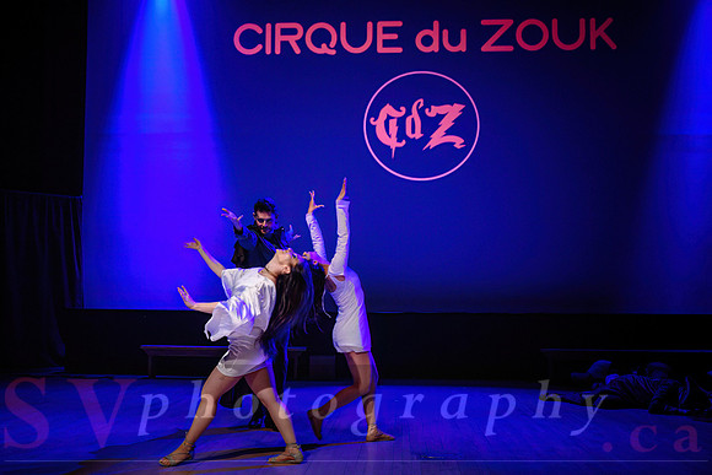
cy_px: 251
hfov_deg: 44.7
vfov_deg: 30.7
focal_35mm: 44
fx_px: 866
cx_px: 334
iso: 1600
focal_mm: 41
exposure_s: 1/200
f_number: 2.8
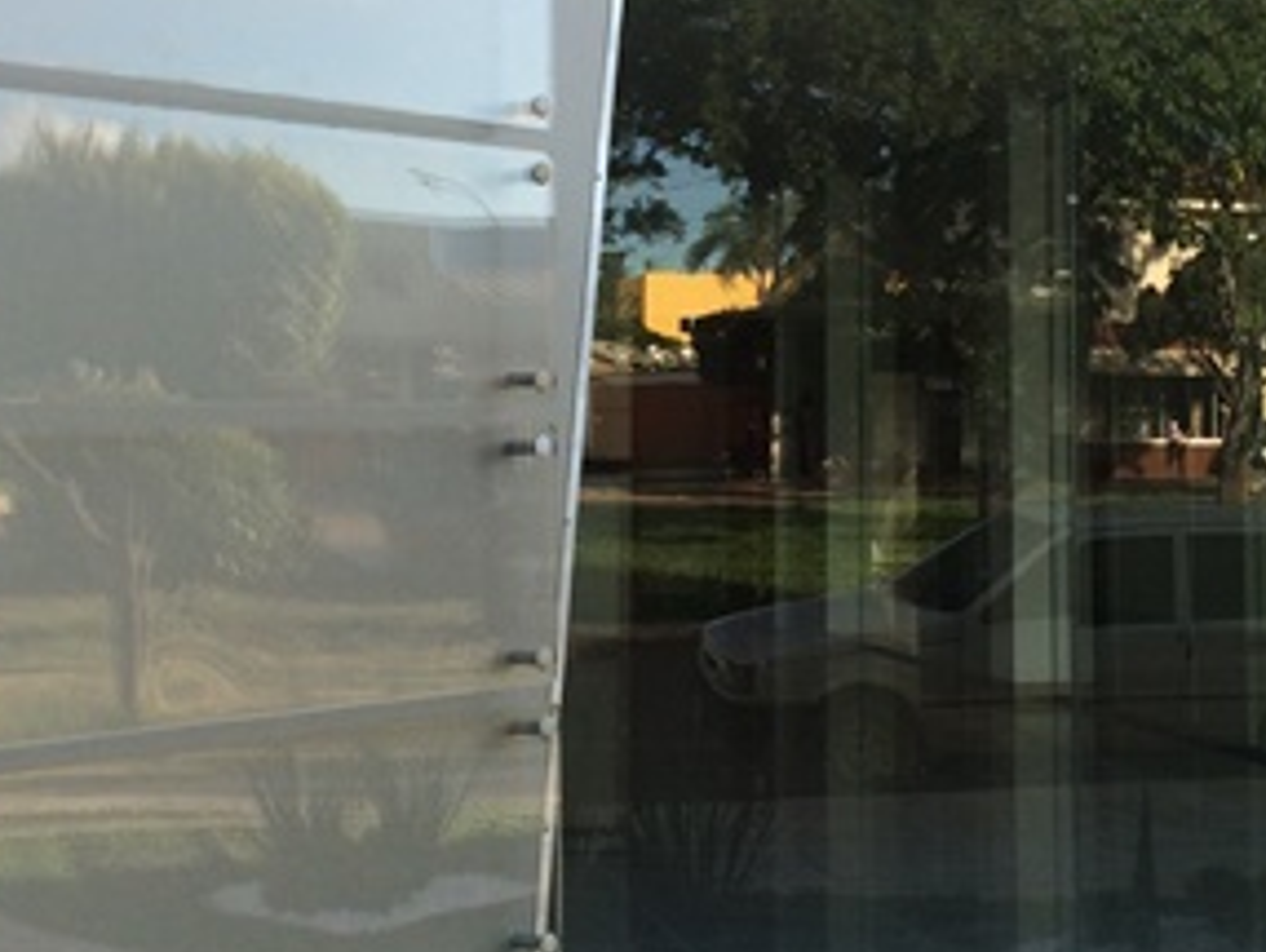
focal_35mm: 81
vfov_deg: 18.0
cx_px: 713
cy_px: 146
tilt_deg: +5.4
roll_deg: +1.1
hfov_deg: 24.1
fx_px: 2965
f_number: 2.2
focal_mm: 4.15
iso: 32
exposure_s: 1/461
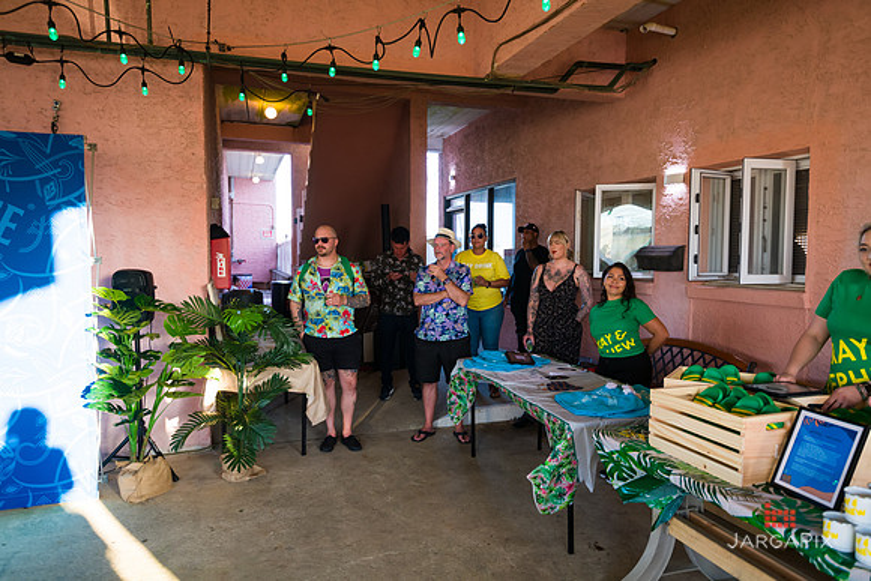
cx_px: 436
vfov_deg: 53.2
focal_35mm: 24
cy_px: 290
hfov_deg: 73.7
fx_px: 581
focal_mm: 24
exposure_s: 1/125
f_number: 4
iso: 640
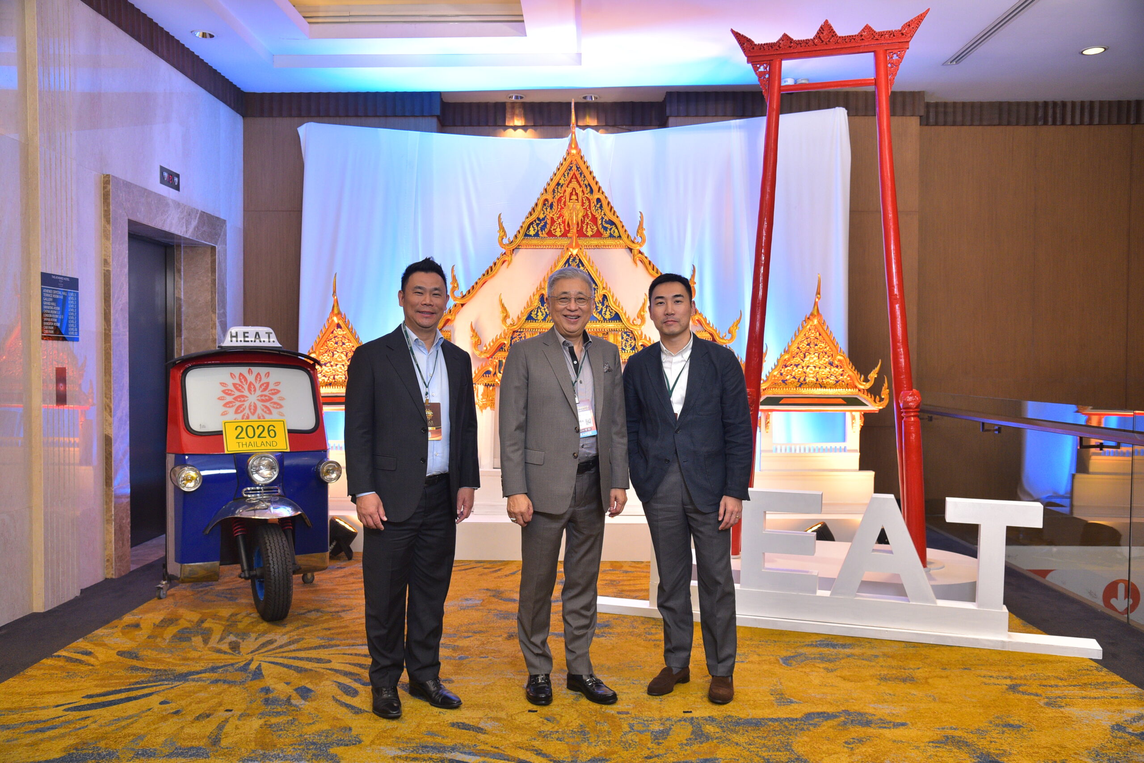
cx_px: 572
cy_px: 382
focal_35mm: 30
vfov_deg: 43.6
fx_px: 953
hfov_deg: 61.9
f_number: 5.6
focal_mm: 30
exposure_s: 1/125
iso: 1600
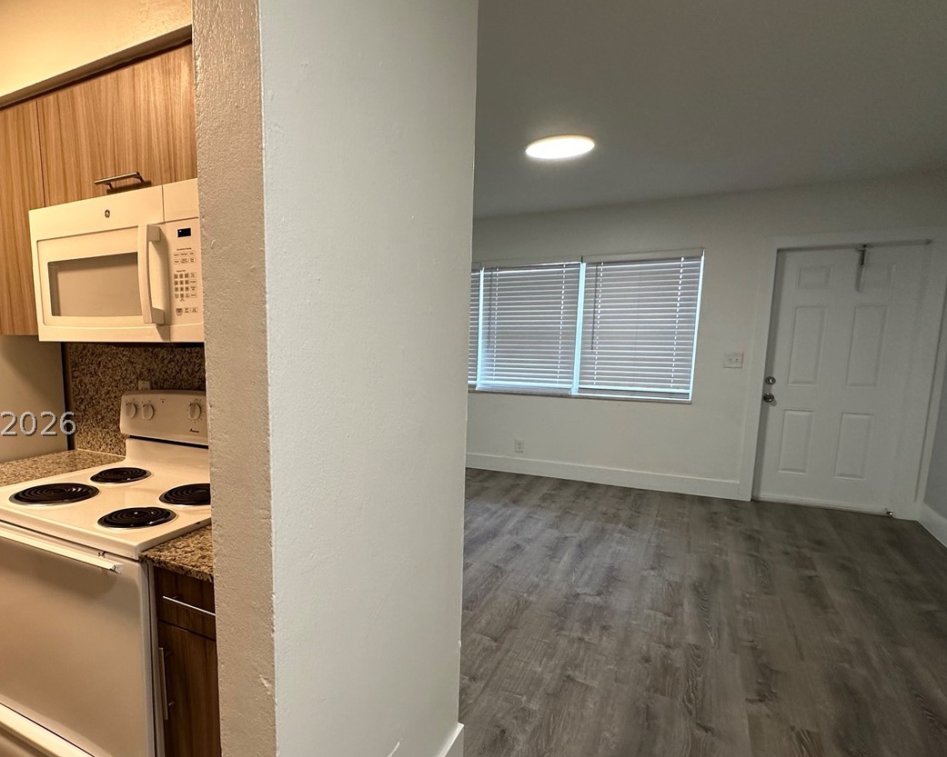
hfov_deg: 76.3
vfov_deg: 65.3
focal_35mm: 21
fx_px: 589
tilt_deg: -8.6
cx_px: 356
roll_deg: -0.4
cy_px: 423
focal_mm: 2.22
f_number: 2.2
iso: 160
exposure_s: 1/60
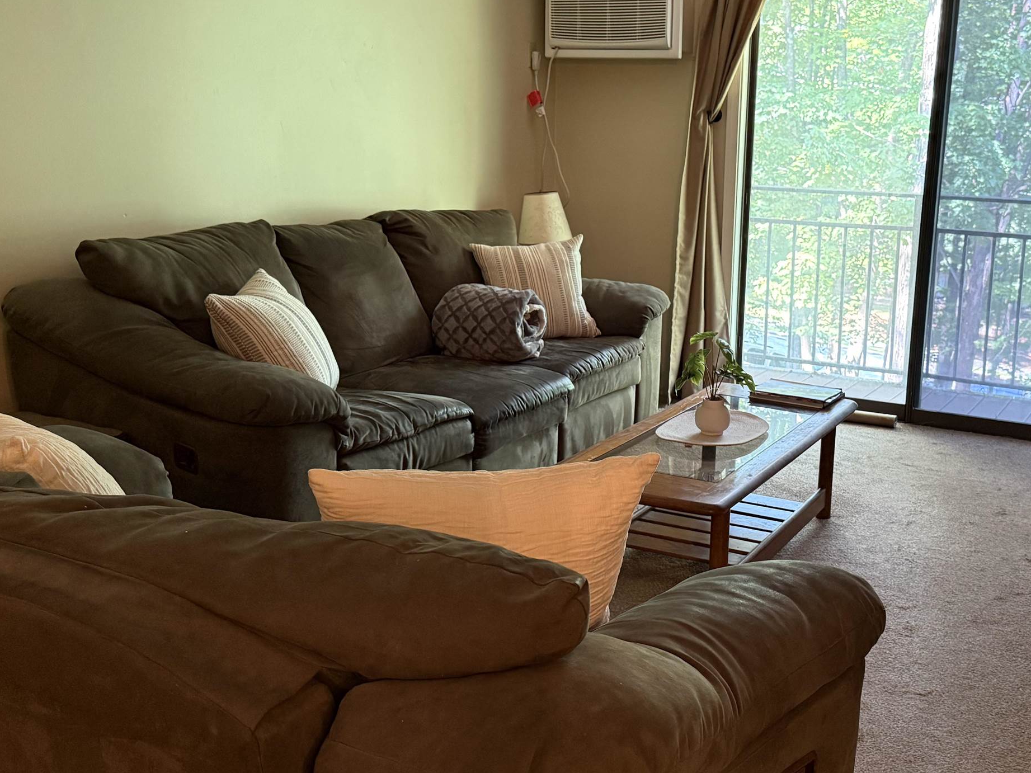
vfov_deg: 36.0
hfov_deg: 46.4
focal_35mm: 40
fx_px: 1191
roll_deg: -1.4
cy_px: 380
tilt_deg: -12.1
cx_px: 642
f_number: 1.78
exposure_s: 1/60
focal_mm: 6.76
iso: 500
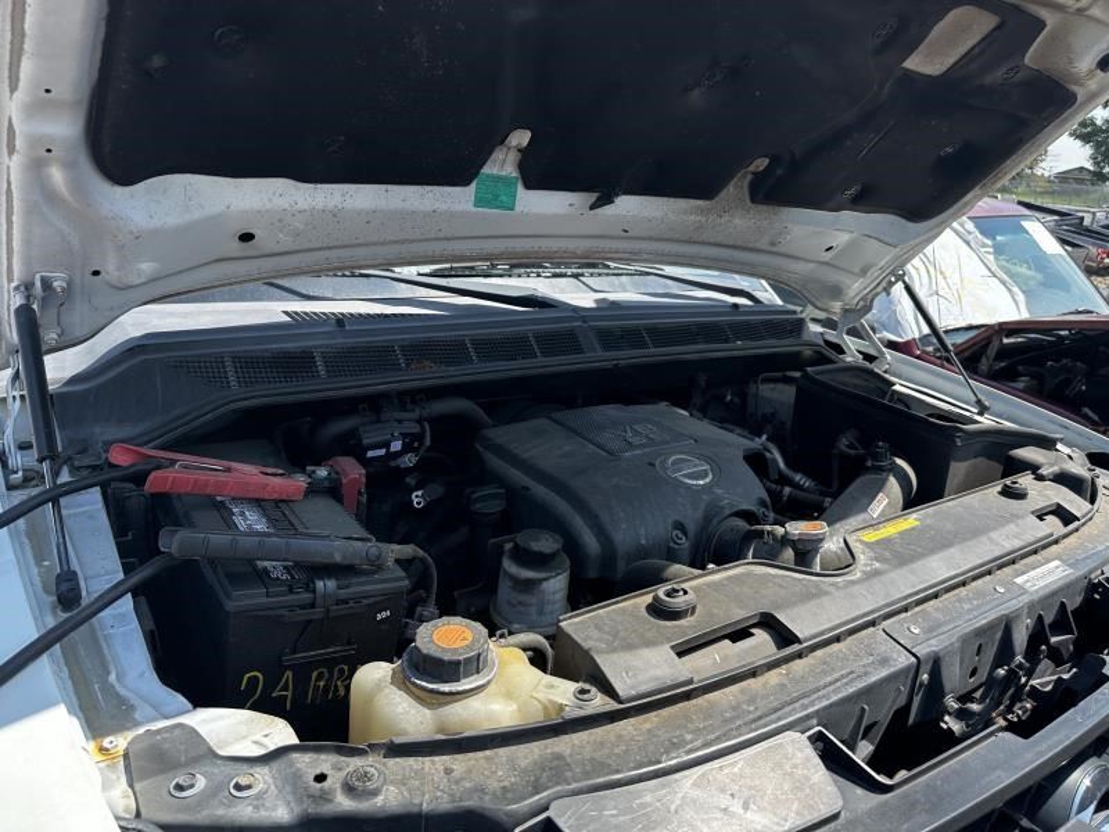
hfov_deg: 71.6
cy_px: 416
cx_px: 554
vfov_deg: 56.8
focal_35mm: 24
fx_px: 769
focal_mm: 6.86
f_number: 1.78
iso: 80
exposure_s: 1/1241
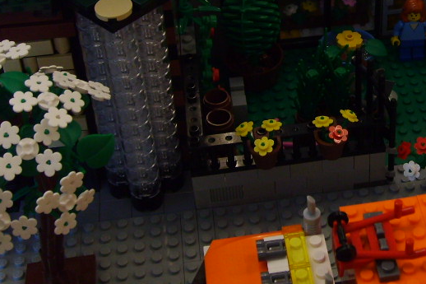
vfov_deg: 18.7
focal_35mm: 72
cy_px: 60
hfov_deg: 27.0
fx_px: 852
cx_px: 391
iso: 100
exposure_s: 1/30
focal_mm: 5.8
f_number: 2.8
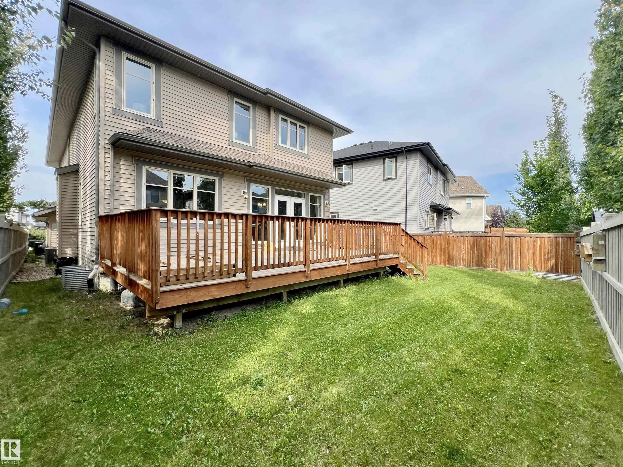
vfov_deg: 89.9
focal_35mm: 13
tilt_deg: -0.4
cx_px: 312
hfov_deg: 106.2
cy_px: 234
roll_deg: +1.9
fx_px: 234
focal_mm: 1.57
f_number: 1.8
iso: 32
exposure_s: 1/664
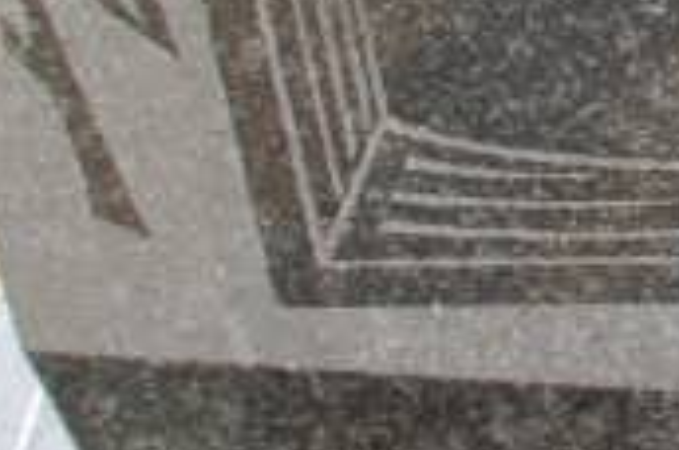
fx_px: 4066
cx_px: 1524
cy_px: -286
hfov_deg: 8.8
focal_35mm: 216
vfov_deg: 6.2
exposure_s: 1/125
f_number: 11
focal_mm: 21.25
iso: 800
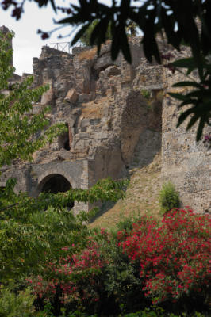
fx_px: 1387
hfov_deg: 8.7
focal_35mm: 158
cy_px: 158
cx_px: 106
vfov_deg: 13.1
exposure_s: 1/160
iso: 560
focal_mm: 105
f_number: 16
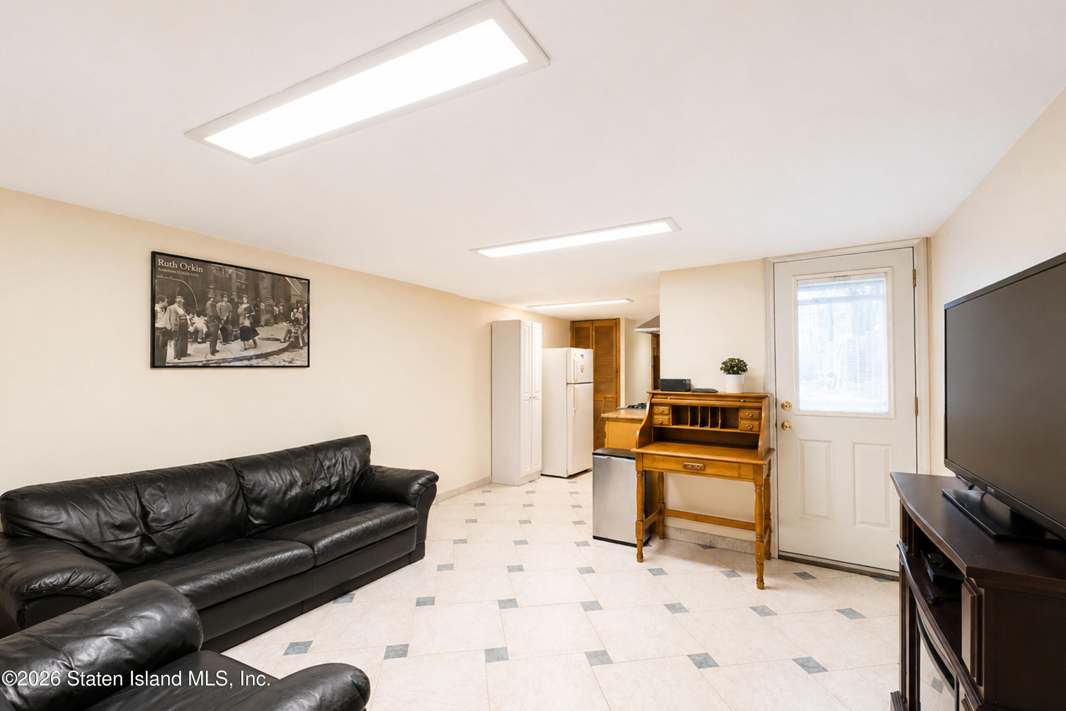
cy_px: 356
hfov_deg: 100.4
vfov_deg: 77.3
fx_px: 444
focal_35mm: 15
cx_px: 533
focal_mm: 10
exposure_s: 1/30
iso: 2000
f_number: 5
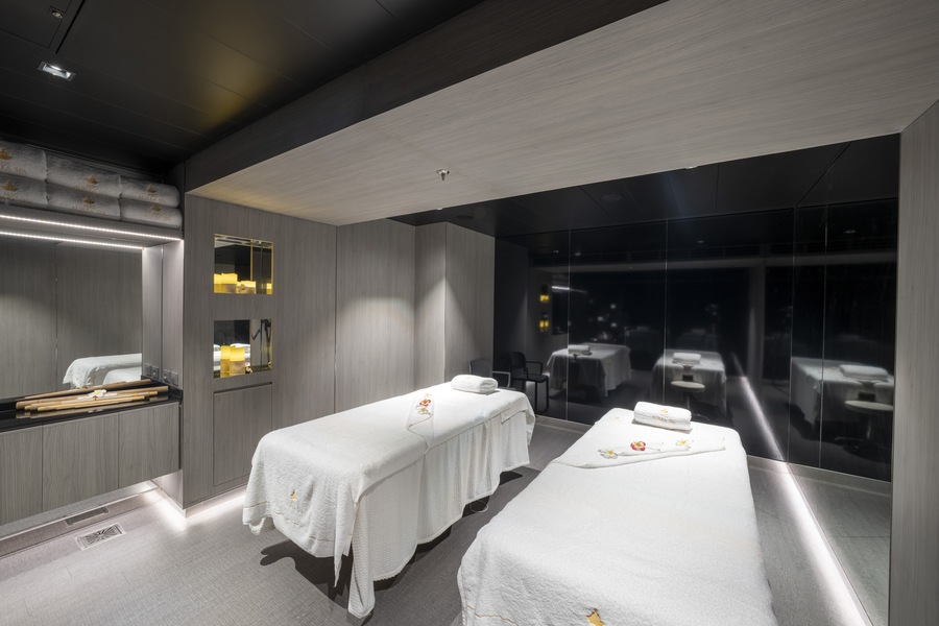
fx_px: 365
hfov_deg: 104.3
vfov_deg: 81.2
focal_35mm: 14
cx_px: 470
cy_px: 313
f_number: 11
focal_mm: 14
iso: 400
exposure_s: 1/4
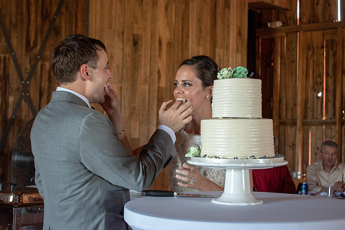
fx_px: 604
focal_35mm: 63
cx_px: 172
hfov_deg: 31.9
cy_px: 115
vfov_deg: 21.6
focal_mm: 42
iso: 900
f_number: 5
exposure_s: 1/60
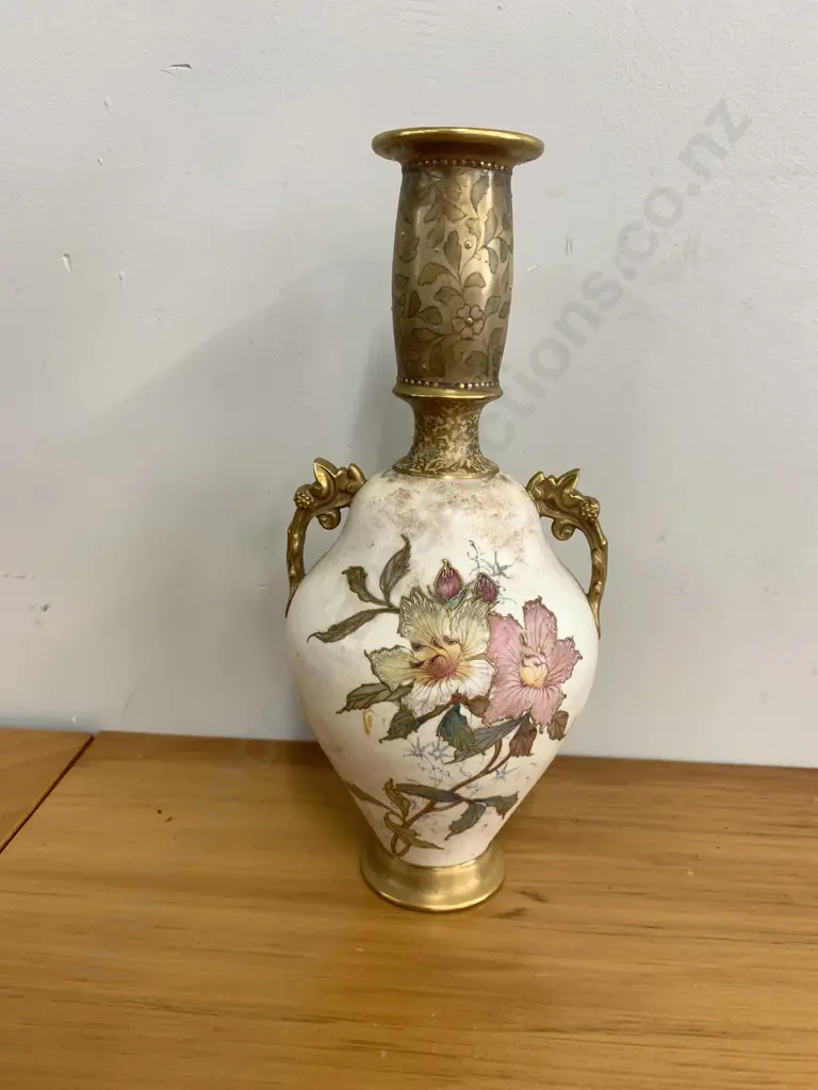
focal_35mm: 26
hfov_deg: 53.1
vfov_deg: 67.3
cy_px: 545
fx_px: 819
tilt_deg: -16.5
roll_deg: -0.9
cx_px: 409
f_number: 1.8
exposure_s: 1/50
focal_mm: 4.25
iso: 64
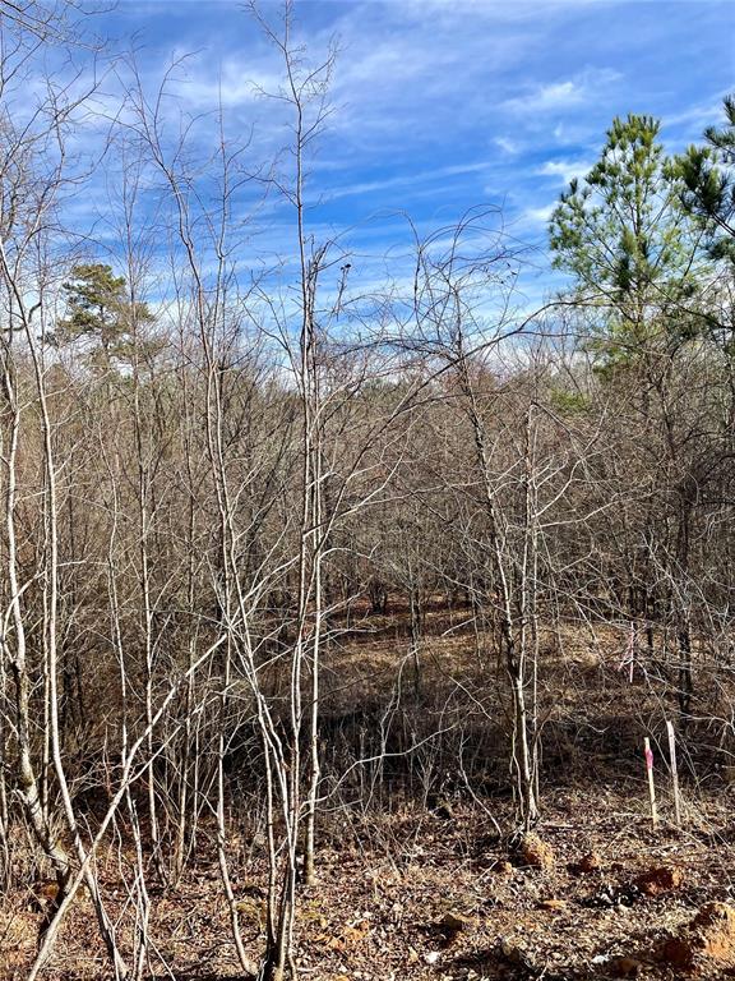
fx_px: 736
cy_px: 490
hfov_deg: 53.1
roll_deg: +3.9
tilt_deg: -2.1
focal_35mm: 26
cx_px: 368
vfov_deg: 67.3
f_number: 1.6
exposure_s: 1/1887
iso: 32
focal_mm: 4.2
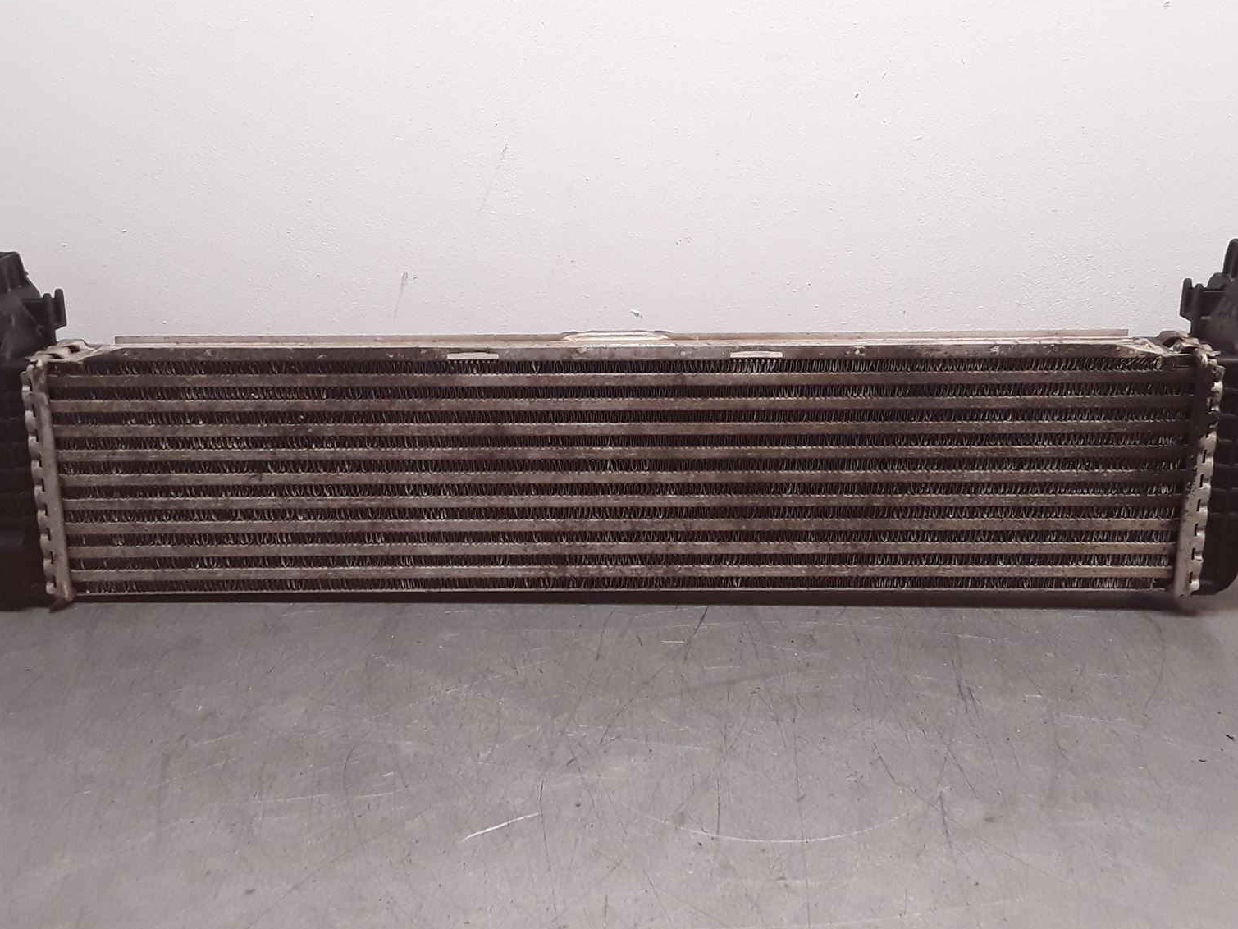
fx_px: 1359
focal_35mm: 38
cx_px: 602
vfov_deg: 37.7
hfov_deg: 49.0
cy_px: 436
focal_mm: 2.91
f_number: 1.9
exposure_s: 1/126
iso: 100
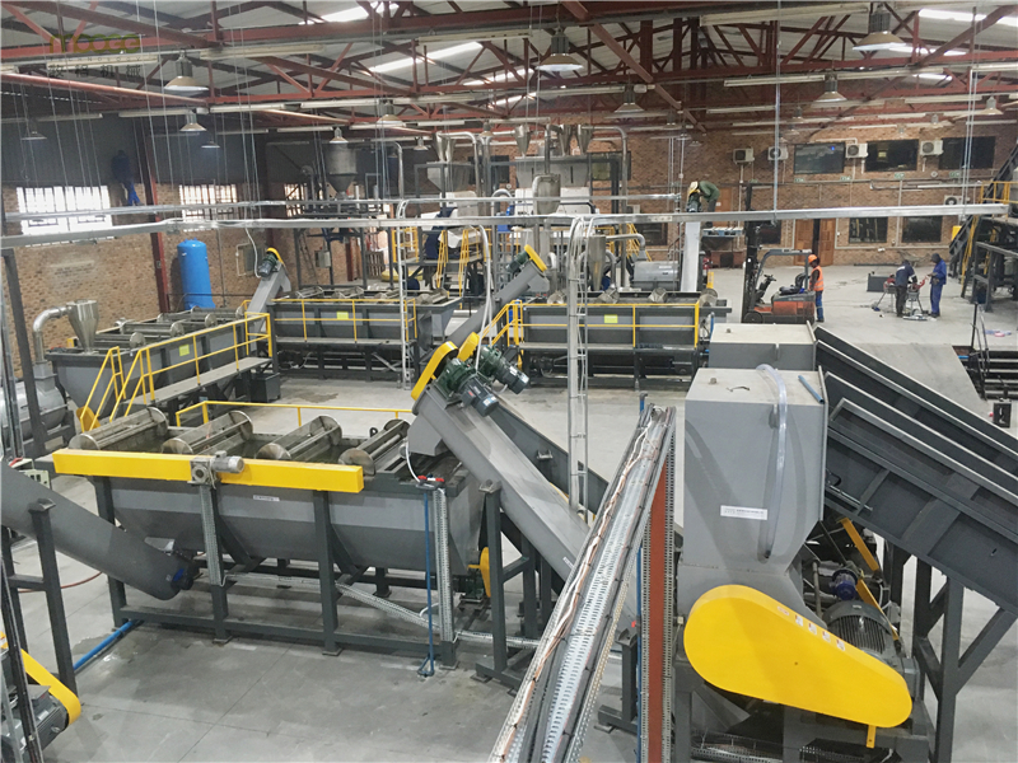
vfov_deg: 48.2
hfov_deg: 61.7
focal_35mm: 29
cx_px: 509
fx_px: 853
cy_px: 382
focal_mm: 4.15
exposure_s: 1/33
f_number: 2.2
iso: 250
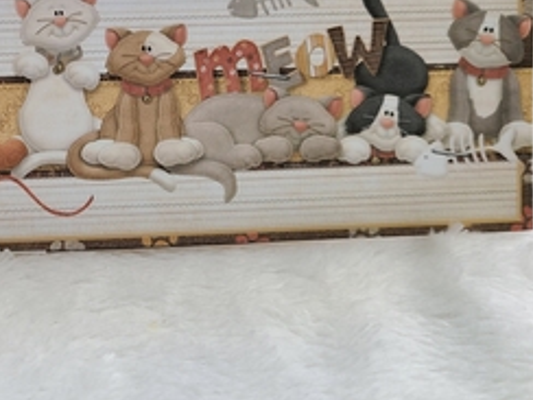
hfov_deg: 37.6
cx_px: 76
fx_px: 739
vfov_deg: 29.9
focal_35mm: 48
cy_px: 115
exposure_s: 1/59
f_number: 1.8
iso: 64
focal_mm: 5.4
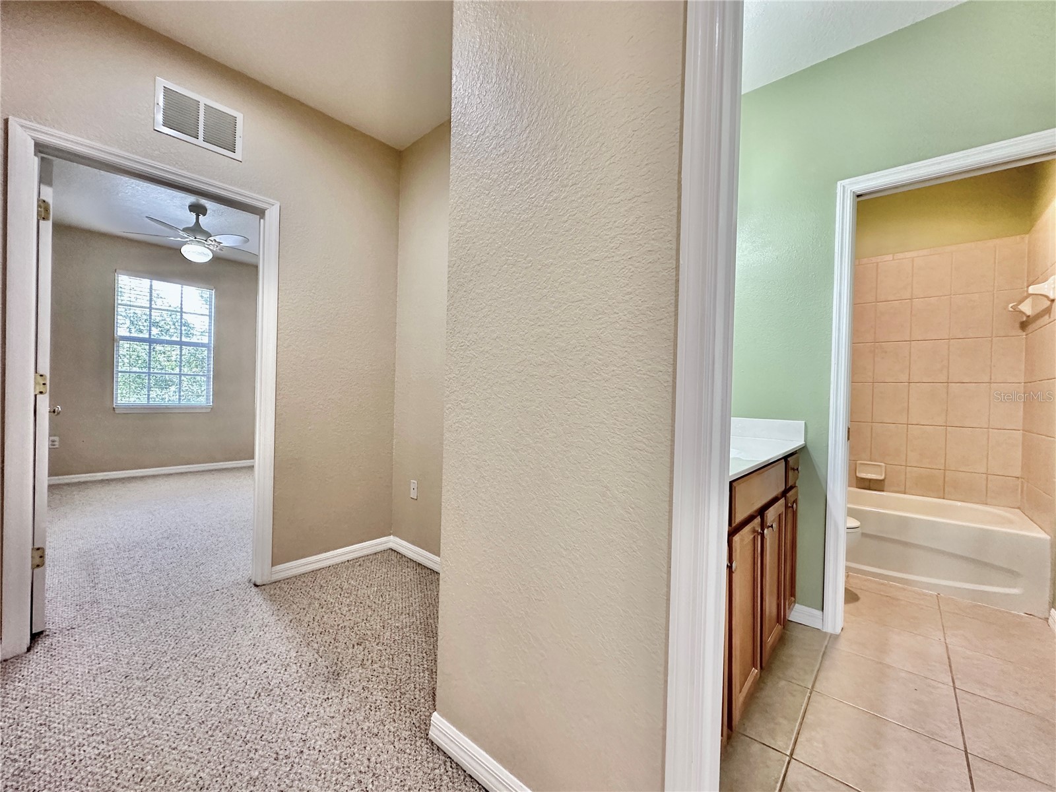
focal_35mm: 14
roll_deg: -1.4
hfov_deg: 102.1
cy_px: 396
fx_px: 427
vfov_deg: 85.7
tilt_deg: -0.6
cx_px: 528
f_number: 2.2
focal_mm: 2.22
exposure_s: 1/120
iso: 320
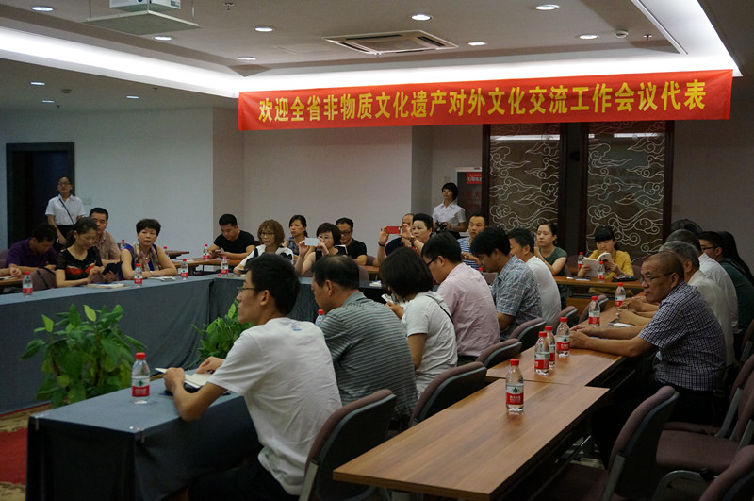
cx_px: 377
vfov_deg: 32.9
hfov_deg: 48.0
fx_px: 847
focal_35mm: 40
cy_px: 250
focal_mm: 27
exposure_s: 1/160
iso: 2500
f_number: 4.5
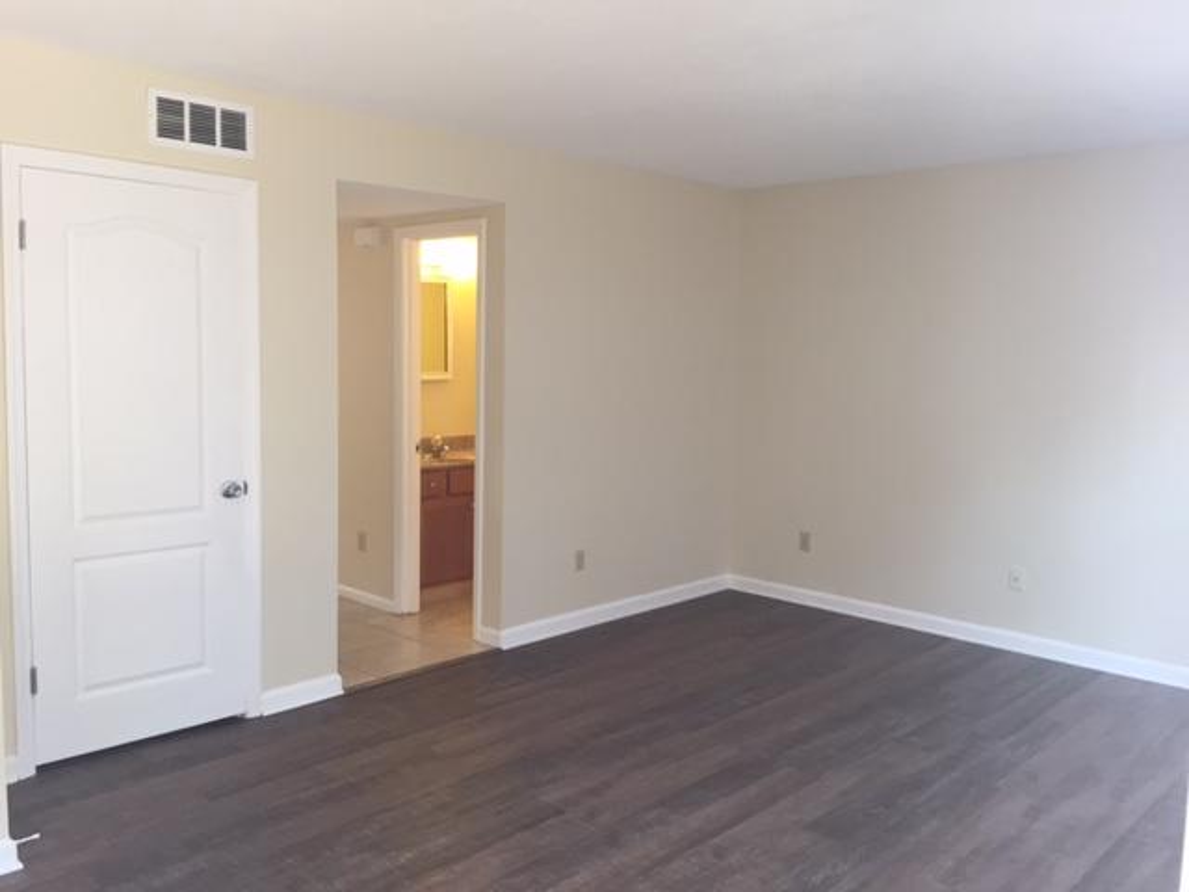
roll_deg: -0.6
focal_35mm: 29
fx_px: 996
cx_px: 594
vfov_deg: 48.2
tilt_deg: -5.0
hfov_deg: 61.7
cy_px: 446
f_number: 2.2
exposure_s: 1/30
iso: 32
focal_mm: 4.15
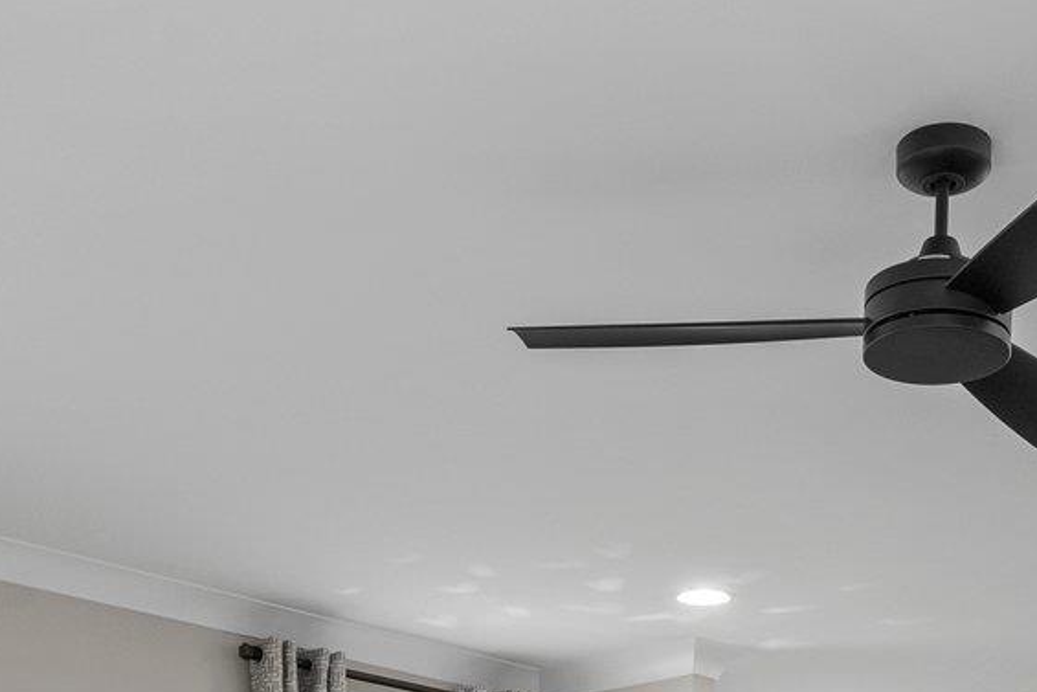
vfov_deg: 20.1
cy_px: 1045
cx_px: 692
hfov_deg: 34.2
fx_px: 1671
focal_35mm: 58
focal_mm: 16
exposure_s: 1.5
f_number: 8
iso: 400
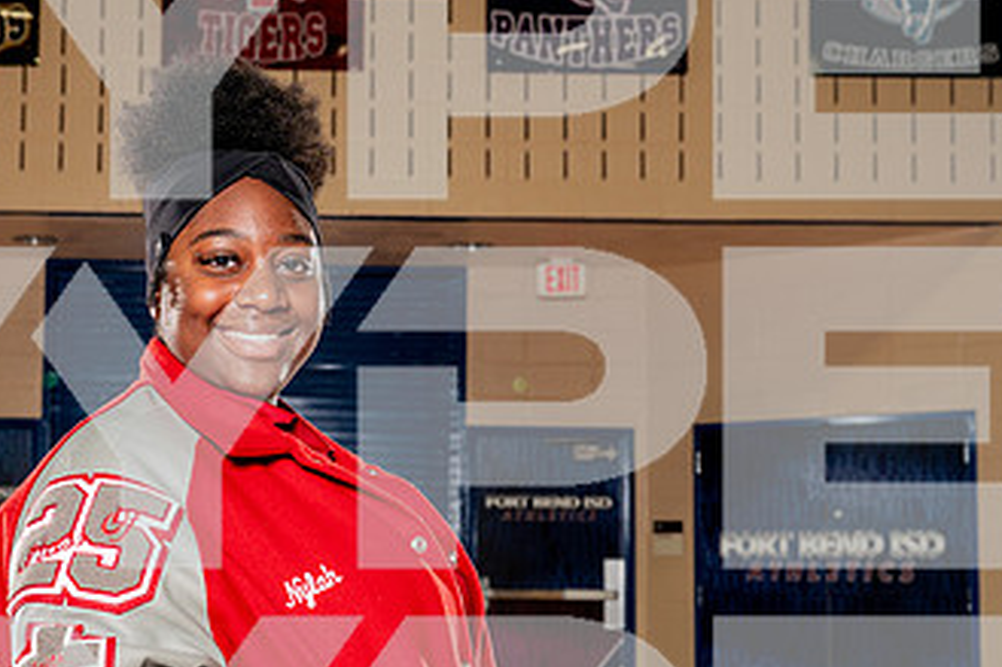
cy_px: 410
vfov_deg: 20.3
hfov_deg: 29.8
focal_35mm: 67
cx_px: 298
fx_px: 1864
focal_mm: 38
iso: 200
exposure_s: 1/250
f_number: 5.6
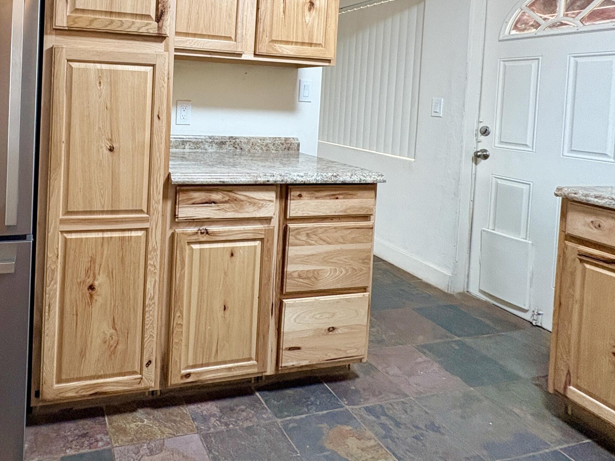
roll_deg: -2.1
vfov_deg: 53.8
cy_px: 106
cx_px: 151
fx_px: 426
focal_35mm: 24
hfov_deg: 66.9
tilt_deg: -1.0
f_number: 2.2
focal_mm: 2.22
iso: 320
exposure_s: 1/60
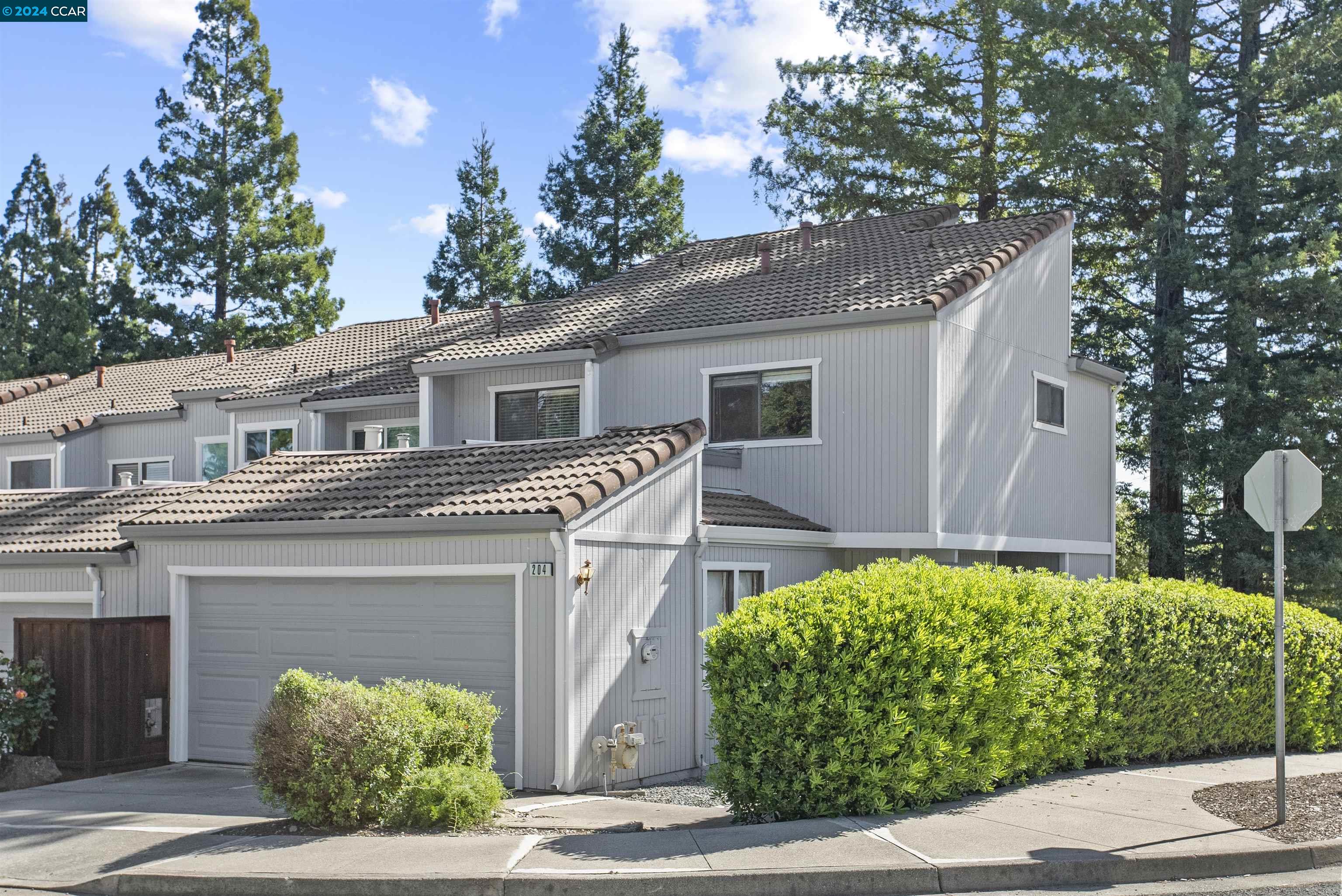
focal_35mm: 40
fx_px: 1492
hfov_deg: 48.4
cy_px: 448
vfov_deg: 33.4
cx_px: 671
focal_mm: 40
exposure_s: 1/800
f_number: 9
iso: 800
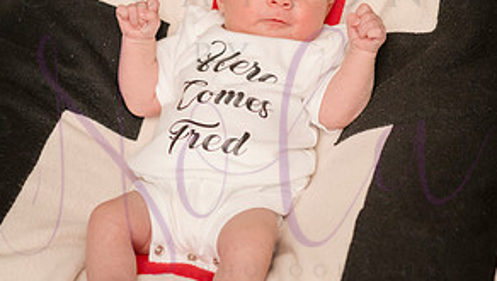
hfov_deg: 15.7
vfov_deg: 8.9
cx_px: 245
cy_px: 53
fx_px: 1807
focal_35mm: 137
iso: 800
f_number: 4
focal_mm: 85
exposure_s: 1/250
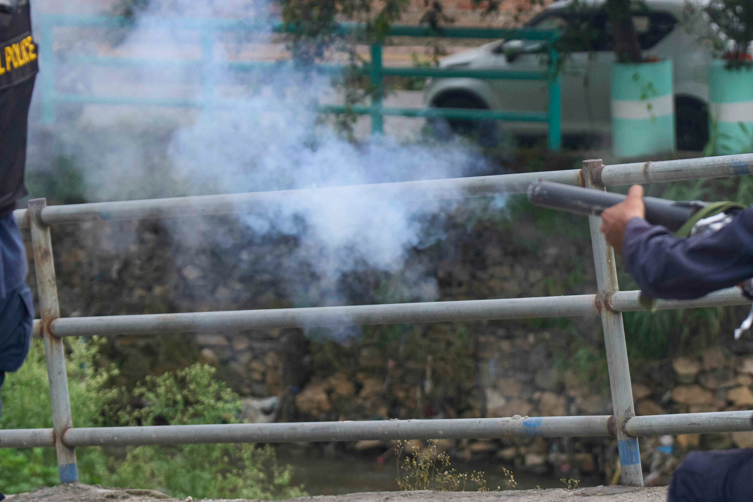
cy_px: 284
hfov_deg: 9.1
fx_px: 4747
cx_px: 445
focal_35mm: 227
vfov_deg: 6.1
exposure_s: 1/2000
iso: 800
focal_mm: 92
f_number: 4
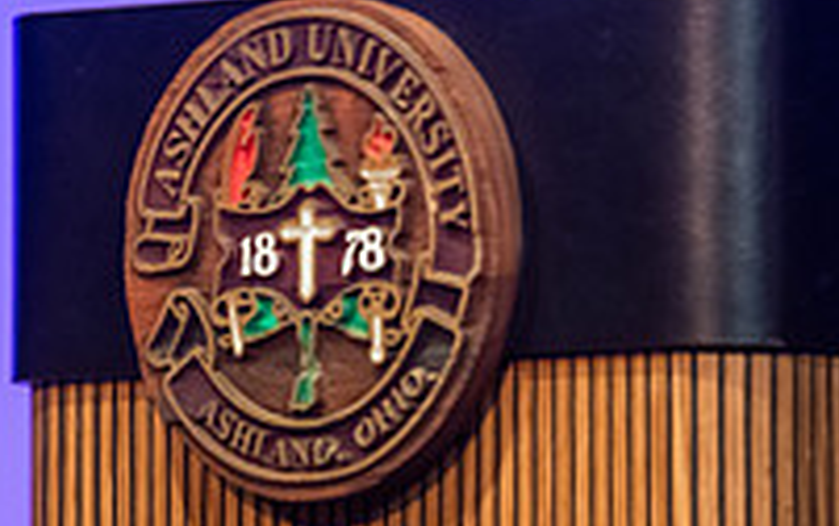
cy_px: 106
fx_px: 12449
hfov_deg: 3.9
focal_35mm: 544
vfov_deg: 2.4
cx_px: 814
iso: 4000
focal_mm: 185
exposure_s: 1/200
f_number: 3.2
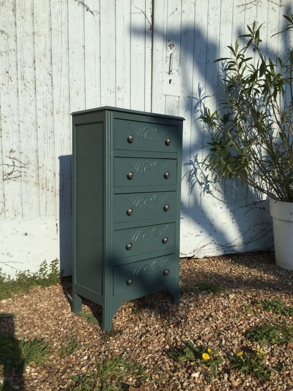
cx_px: 146
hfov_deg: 45.4
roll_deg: +0.7
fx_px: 350
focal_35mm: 31
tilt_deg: -6.8
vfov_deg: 58.4
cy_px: 196
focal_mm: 3.3
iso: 25
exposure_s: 1/1988
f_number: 2.4
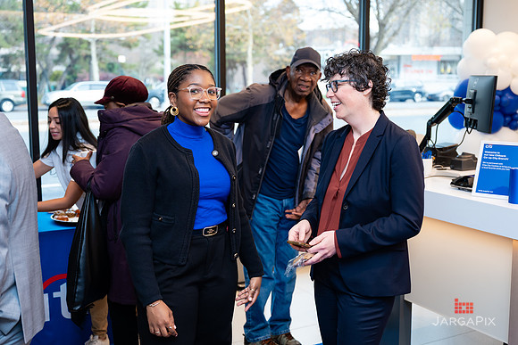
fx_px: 633
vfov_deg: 30.5
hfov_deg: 44.5
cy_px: 162
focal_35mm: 44
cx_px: 275
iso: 320
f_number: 3.2
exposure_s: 1/160
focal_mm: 40
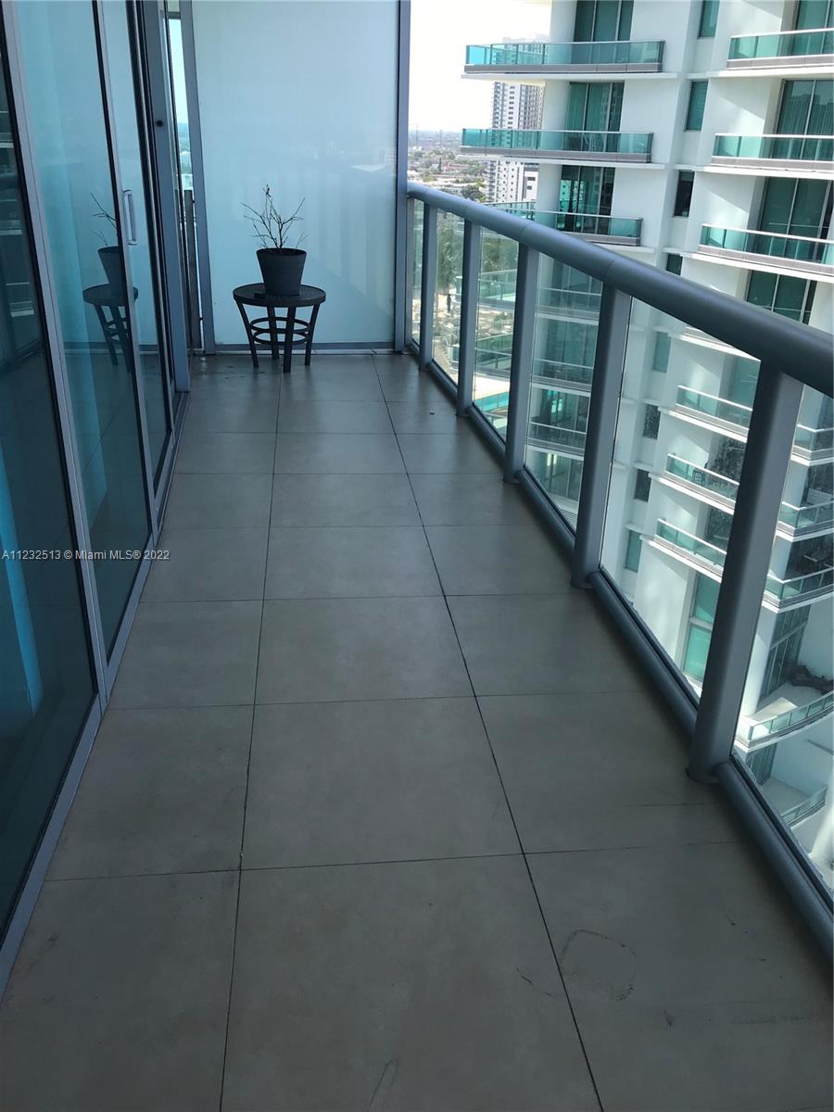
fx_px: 899
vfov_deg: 63.4
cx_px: 417
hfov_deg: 49.7
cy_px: 556
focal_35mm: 28
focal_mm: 3.99
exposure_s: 1/754
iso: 20
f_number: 1.8
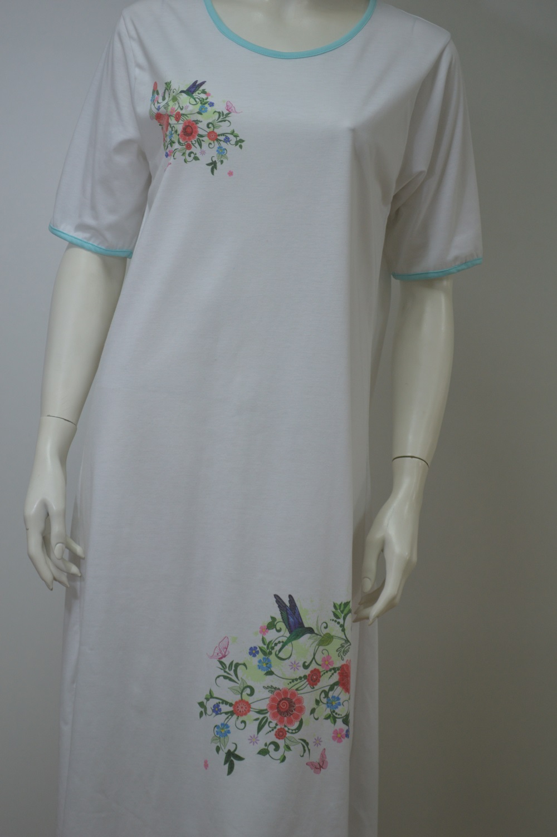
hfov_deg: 18.9
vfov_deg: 28.1
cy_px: 418
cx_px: 278
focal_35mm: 72
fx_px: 1674
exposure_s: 1/30
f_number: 5.6
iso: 250
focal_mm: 48
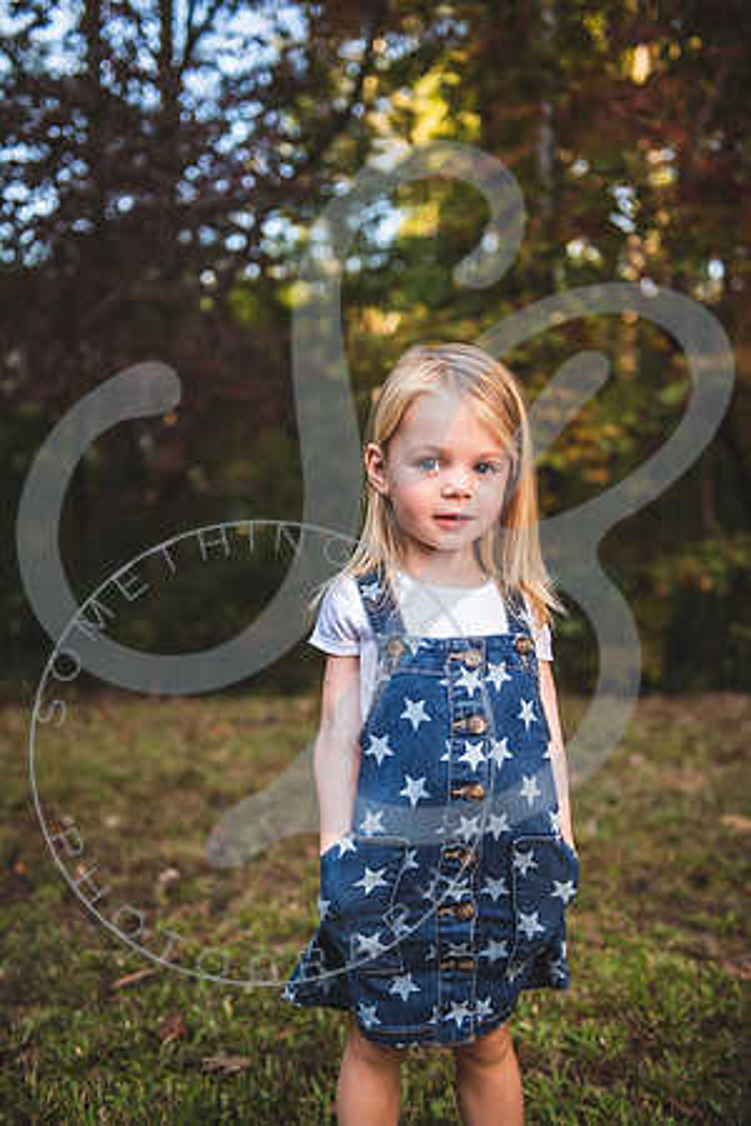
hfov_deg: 33.4
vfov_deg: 48.5
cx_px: 376
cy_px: 563
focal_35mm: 40
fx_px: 1252
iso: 100
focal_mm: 40
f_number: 2.8
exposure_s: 1/200
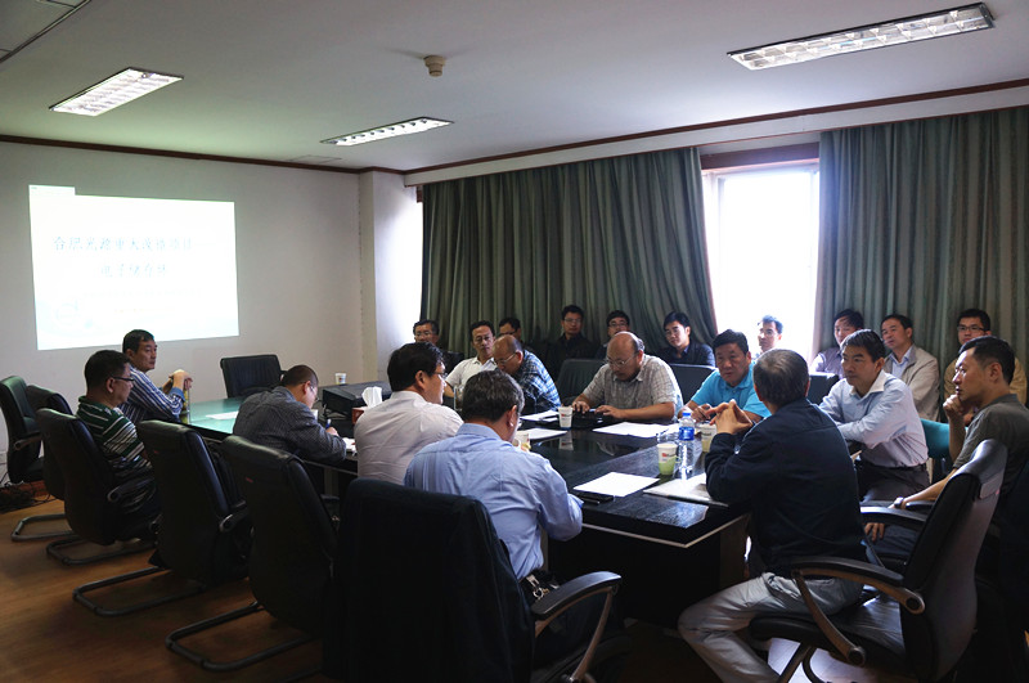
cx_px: 514
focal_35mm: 27
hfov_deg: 67.5
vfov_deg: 47.8
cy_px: 342
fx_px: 771
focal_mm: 18
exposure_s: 1/60
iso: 500
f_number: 4
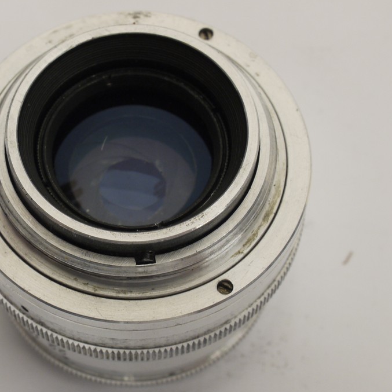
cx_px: 79
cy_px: 226
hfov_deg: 18.3
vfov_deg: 18.5
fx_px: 1204
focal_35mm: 94
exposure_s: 1/8
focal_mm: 30
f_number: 9
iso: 400
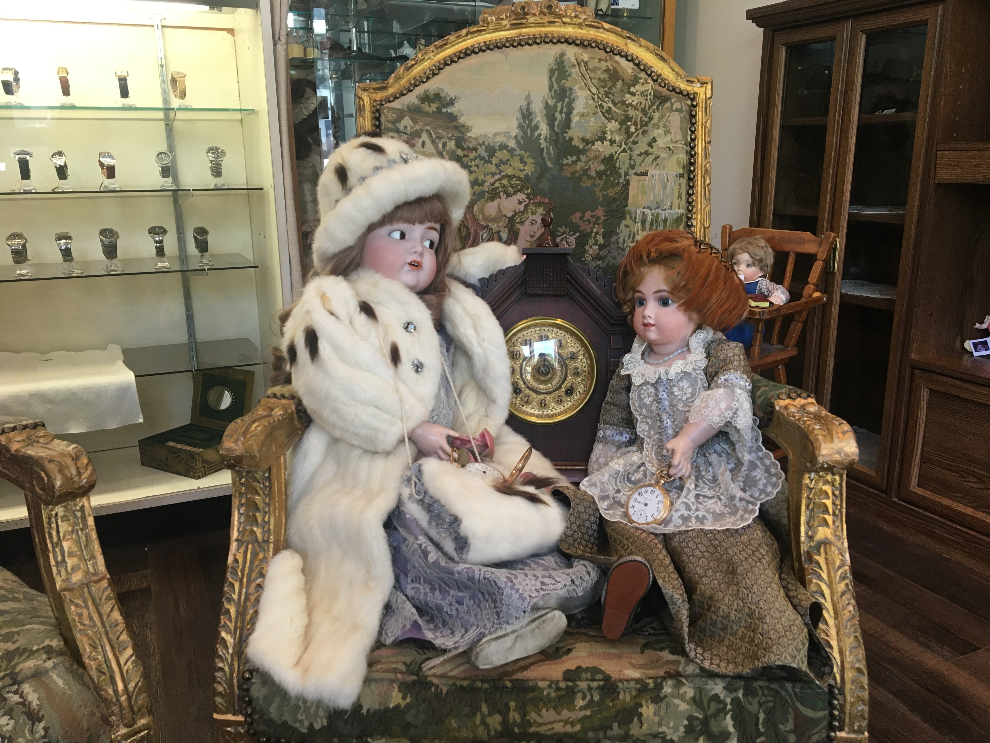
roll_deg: +0.9
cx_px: 495
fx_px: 829
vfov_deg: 48.2
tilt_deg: -13.4
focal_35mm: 29
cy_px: 372
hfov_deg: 61.7
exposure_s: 1/30
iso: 40
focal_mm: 4.15
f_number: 2.2
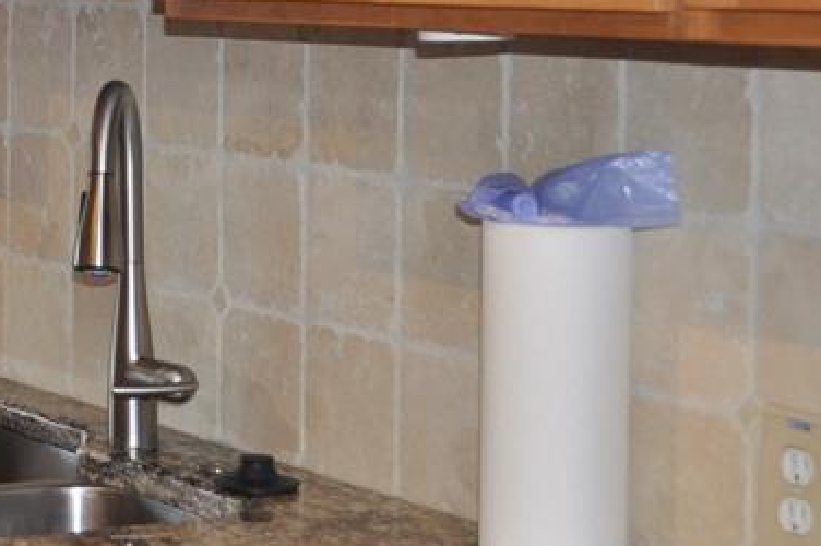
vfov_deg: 11.4
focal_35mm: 118
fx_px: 2697
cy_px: -15
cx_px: -134
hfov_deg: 16.7
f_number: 4.5
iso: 450
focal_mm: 29
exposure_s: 1/125
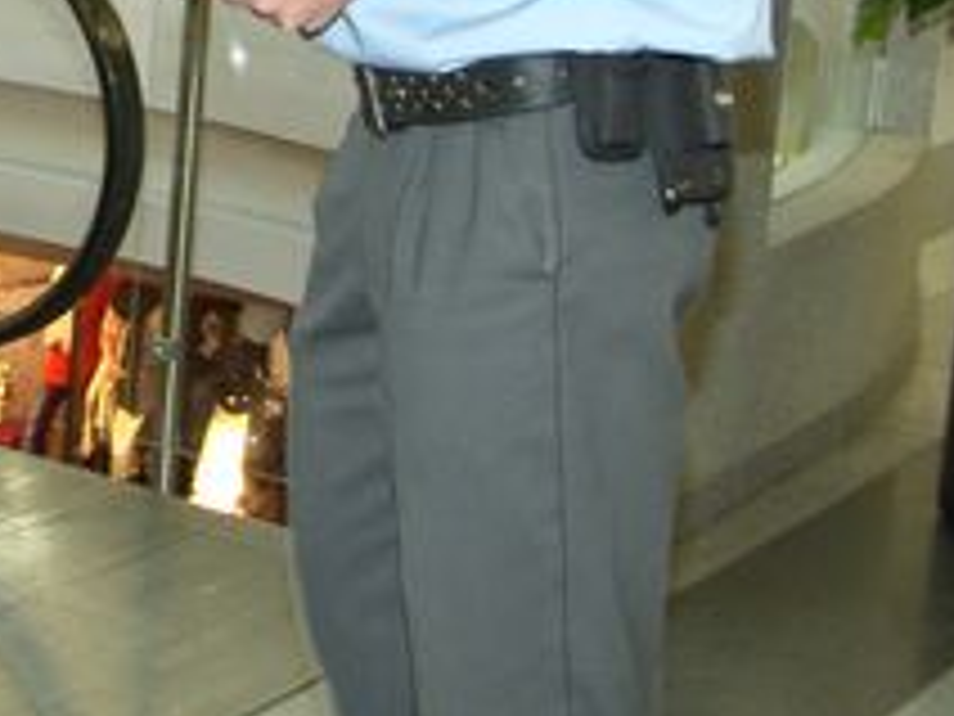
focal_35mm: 104
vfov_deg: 14.0
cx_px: -166
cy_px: -38
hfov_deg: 18.0
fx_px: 2866
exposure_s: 1/40
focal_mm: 10.3
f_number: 2.5
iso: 50
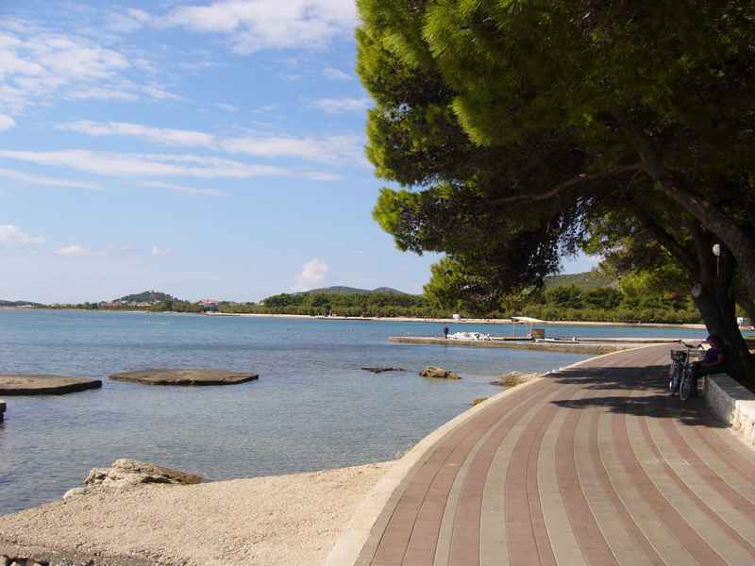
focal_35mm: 35
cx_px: 378
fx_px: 763
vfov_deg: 40.7
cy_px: 283
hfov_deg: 52.6
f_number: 5.6
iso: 80
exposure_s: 1/400
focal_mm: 5.8
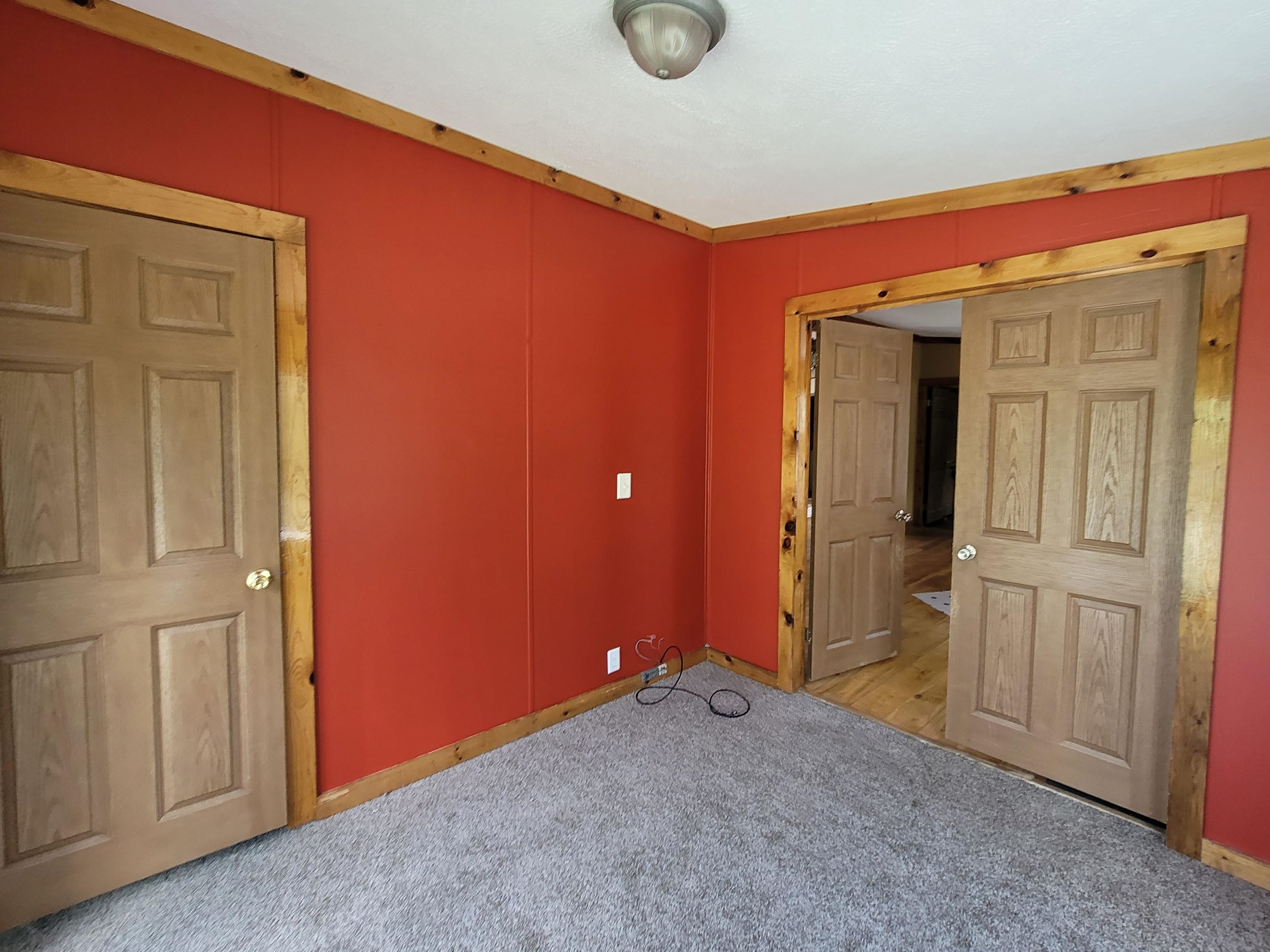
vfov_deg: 85.6
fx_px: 514
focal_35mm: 14
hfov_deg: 102.0
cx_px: 666
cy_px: 459
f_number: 2.2
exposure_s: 1/60
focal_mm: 2.2
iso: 160
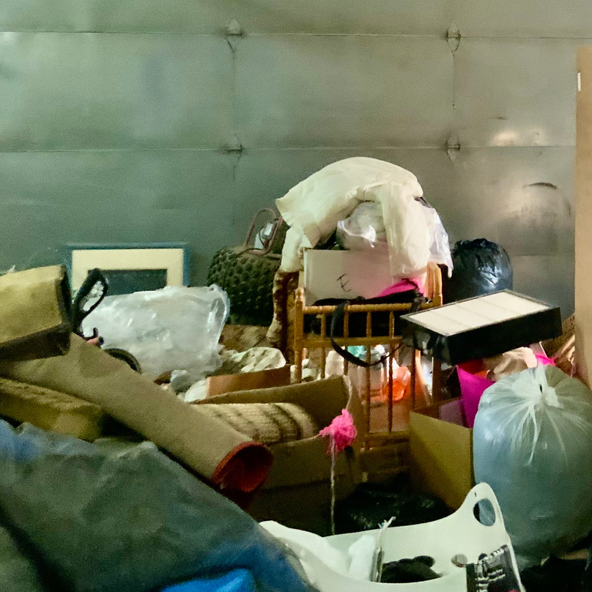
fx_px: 1258
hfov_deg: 25.5
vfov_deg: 25.8
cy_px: 88
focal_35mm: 65
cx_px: 551
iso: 250
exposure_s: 1/60
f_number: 1.8
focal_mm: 3
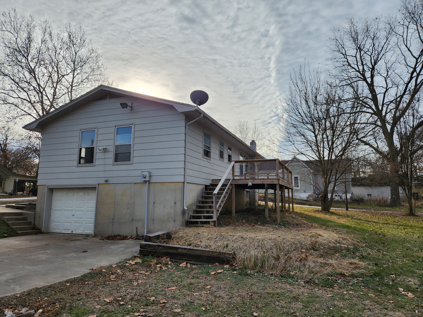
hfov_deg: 73.9
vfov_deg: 58.9
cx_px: 212
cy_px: 158
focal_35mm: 23
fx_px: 281
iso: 20
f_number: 1.8
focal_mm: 5.4
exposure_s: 1/2607
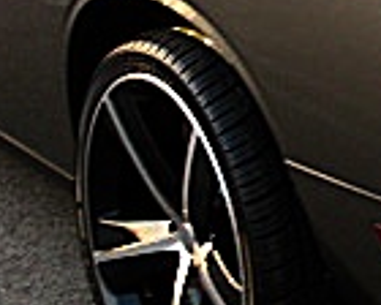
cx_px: 509
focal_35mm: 161
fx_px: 1815
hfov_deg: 11.6
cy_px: 93
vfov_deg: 9.6
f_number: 2.8
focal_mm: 6.3
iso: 100
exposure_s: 1/100
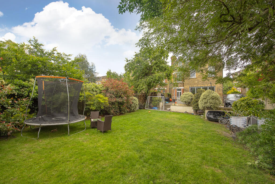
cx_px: 138
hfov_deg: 104.2
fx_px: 107
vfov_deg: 81.3
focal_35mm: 14
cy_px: 92
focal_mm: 14
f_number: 7.1
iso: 500
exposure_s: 1/400
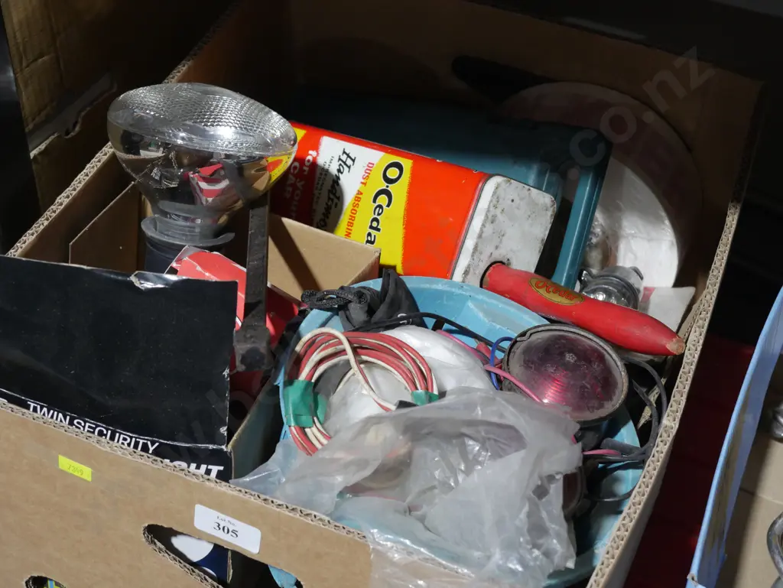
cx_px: 392
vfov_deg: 23.7
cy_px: 294
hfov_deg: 31.2
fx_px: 1403
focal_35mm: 62
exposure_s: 1/80
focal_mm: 31
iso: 1600
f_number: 5.4
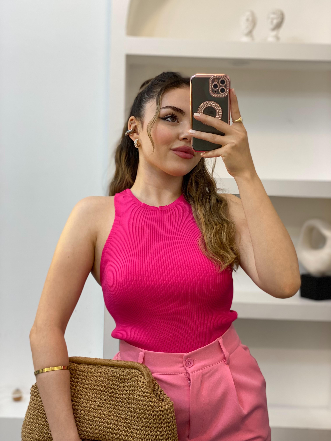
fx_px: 663
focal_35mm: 52
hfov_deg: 28.0
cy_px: 220
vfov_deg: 36.8
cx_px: 166
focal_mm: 6
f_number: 2
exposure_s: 1/100
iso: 100
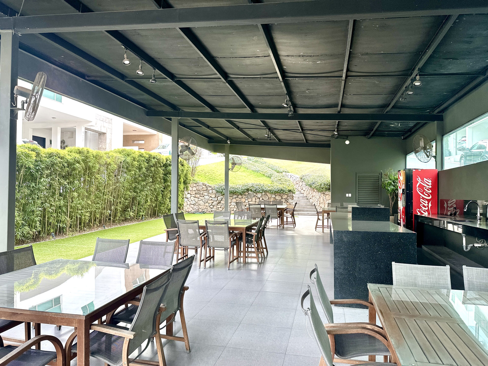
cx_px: 244
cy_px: 183
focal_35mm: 24
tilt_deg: +1.1
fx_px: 338
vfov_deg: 56.8
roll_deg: +0.6
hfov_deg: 71.6
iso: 80
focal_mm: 6.86
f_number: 1.78
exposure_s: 1/121
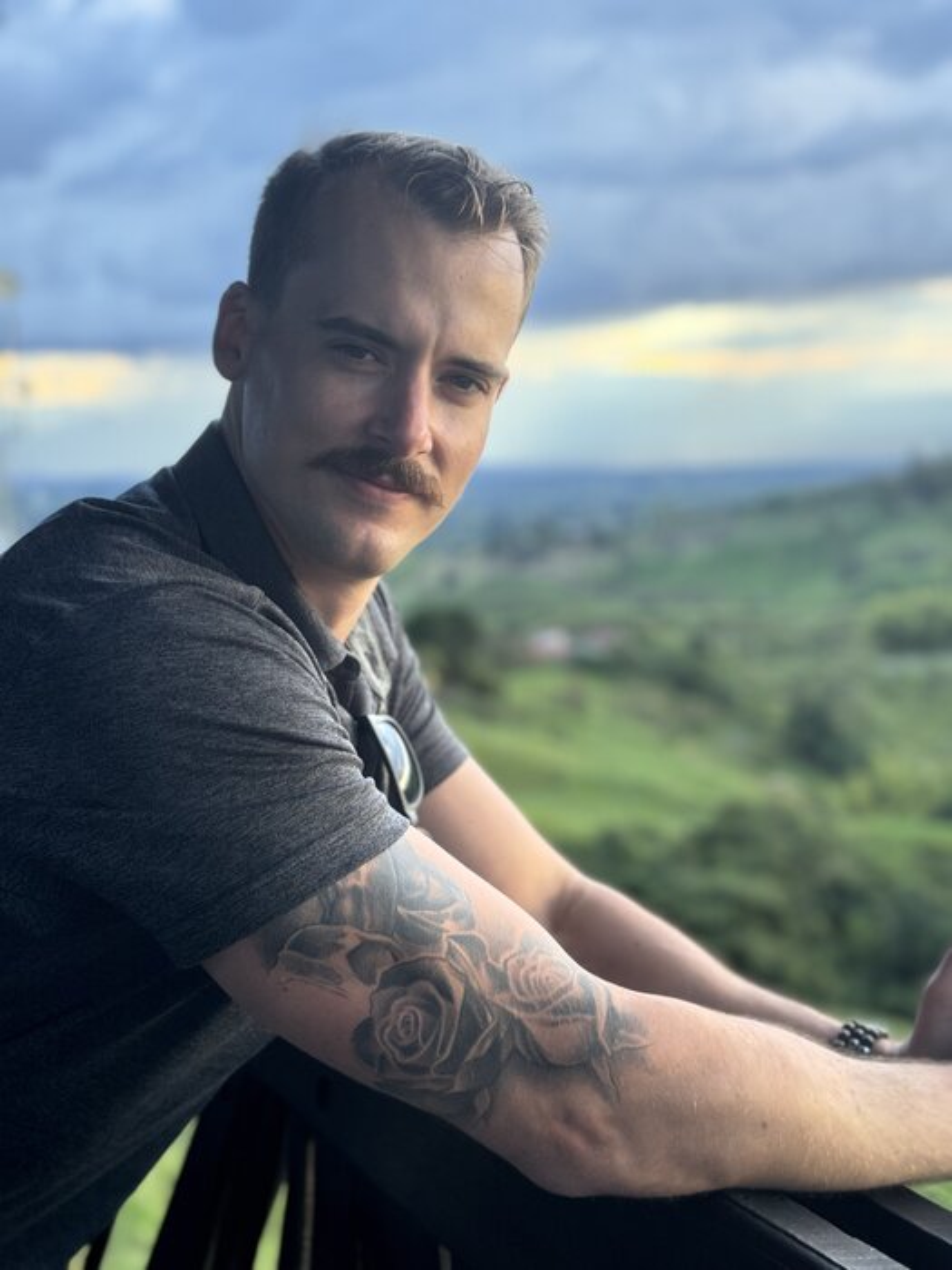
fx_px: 1760
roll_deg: +2.6
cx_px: 476
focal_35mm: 48
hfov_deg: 30.3
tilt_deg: -7.5
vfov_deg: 39.7
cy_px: 635
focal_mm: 6.76
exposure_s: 1/77
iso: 100
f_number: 1.78
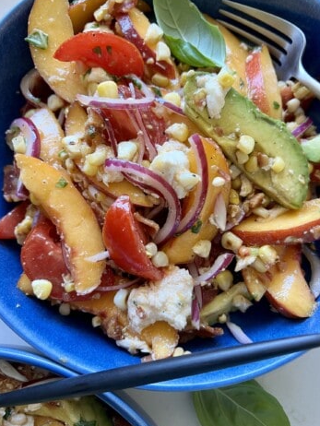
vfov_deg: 65.3
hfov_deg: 51.4
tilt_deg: -81.1
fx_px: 332
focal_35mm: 27
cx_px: 162
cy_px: 211
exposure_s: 1/86
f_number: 1.5
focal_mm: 5.7
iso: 125
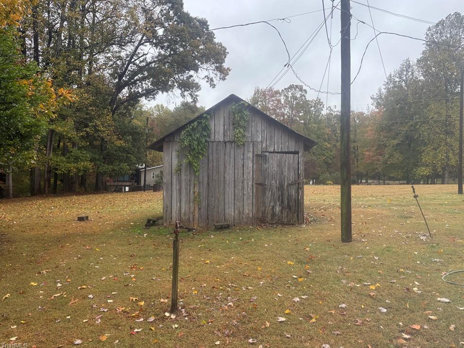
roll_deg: -1.2
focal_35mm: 27
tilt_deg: -1.0
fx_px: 362
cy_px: 169
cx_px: 235
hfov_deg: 65.3
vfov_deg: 51.4
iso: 50
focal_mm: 5.96
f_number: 1.6
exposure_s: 1/550
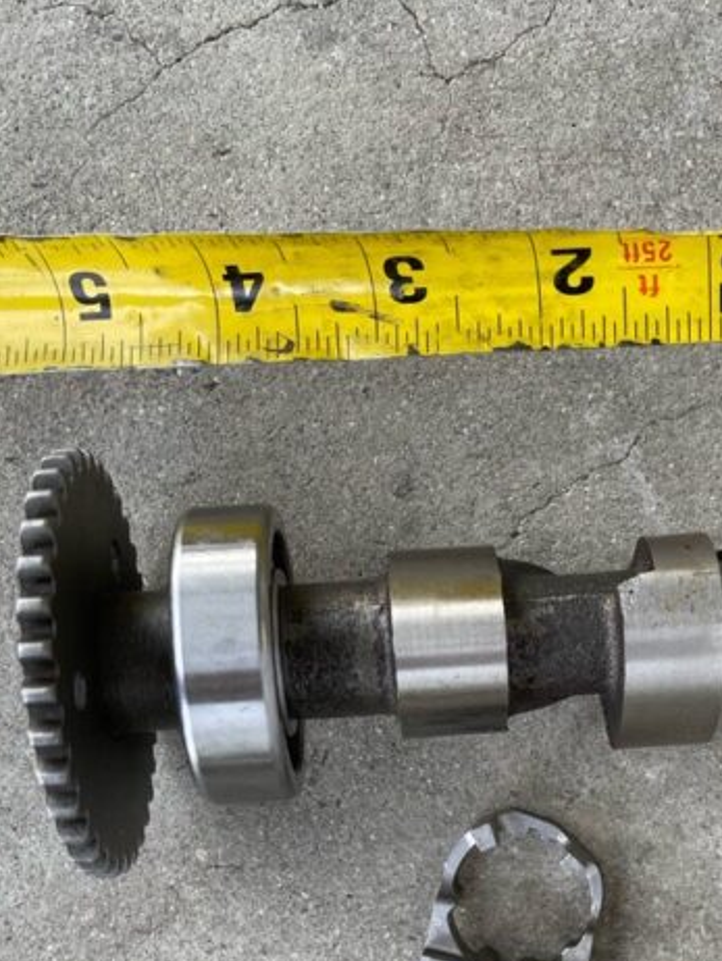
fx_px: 1250
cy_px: 726
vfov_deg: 40.8
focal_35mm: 45
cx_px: 518
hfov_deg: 31.8
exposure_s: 1/121
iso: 64
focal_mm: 5.1
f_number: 1.6
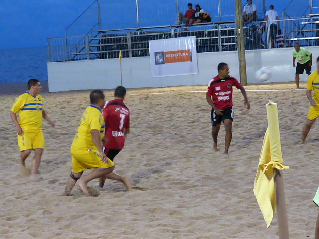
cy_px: 119
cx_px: 161
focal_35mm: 111
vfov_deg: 13.3
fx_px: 1023
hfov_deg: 17.7
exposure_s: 1/60
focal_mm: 18.2
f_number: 3.5
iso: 2000
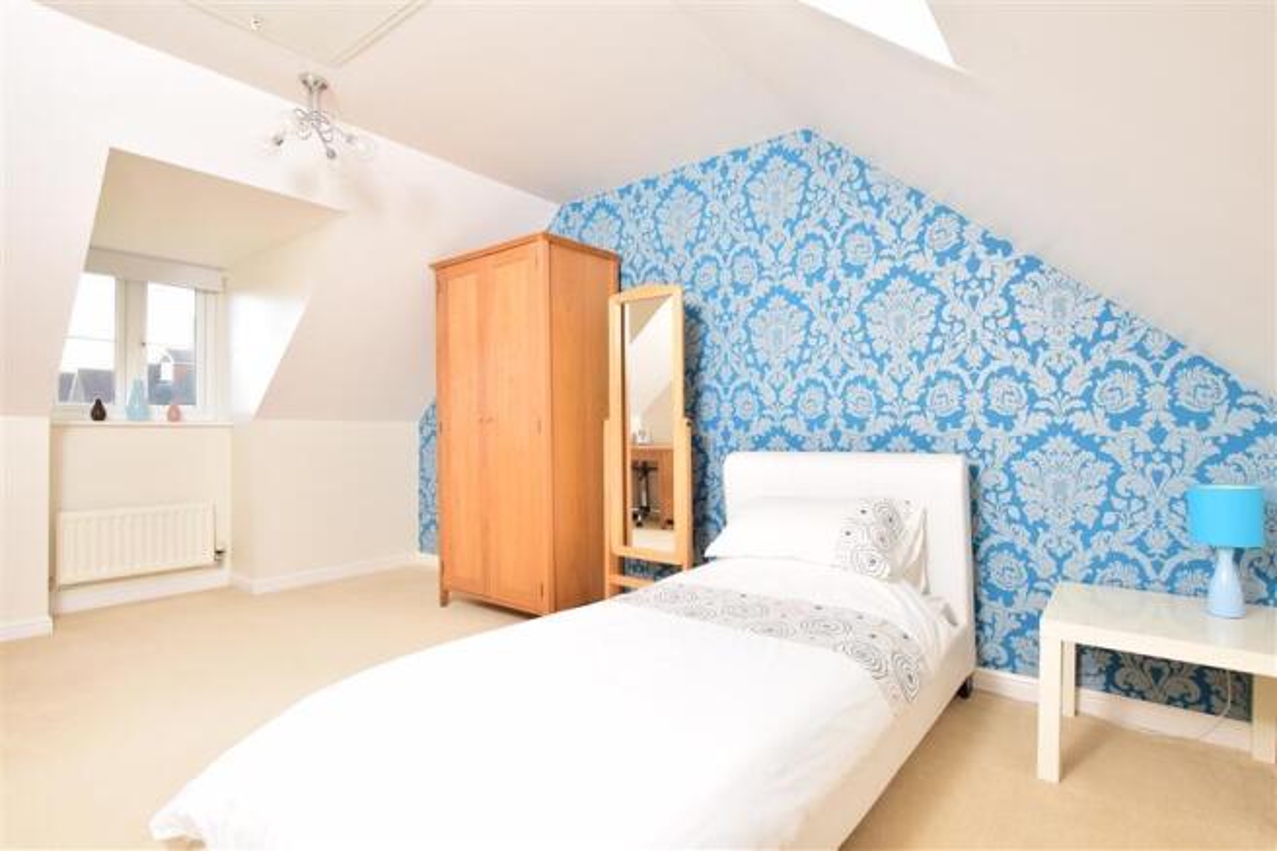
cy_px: 426
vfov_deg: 69.6
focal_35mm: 17
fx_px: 612
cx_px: 638
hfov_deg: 92.5
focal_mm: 11.5
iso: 400
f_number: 10
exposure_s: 1/40
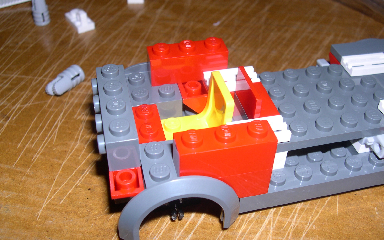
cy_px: 128
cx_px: 194
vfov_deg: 31.2
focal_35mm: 41
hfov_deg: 48.2
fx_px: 429
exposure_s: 1/60
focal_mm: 8
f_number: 7.6
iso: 100
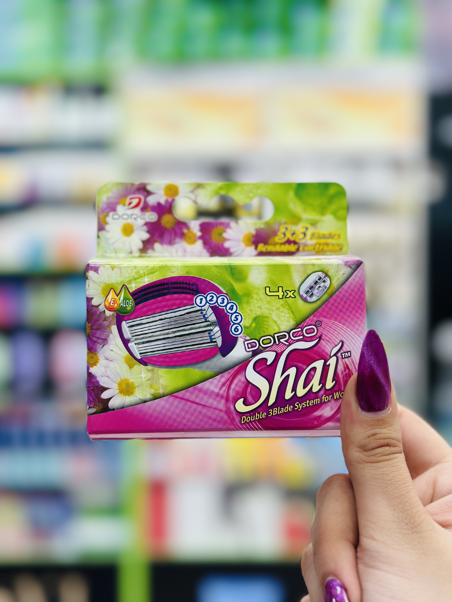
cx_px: 226
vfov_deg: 39.7
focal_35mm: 48
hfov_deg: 30.3
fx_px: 836
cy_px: 301
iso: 80
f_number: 1.78
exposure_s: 1/120
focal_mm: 6.86
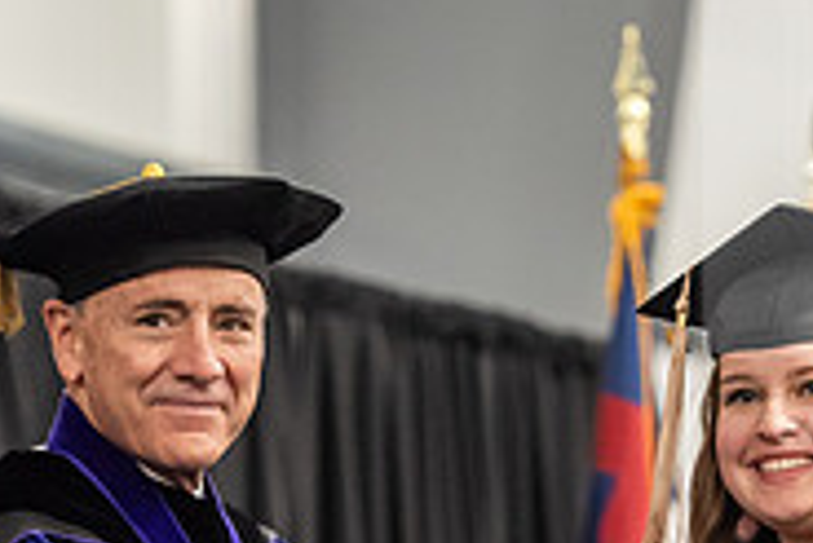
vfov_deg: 4.0
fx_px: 7820
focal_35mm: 346
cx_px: 570
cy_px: 519
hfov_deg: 5.9
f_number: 3.2
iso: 2500
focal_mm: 110
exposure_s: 1/200
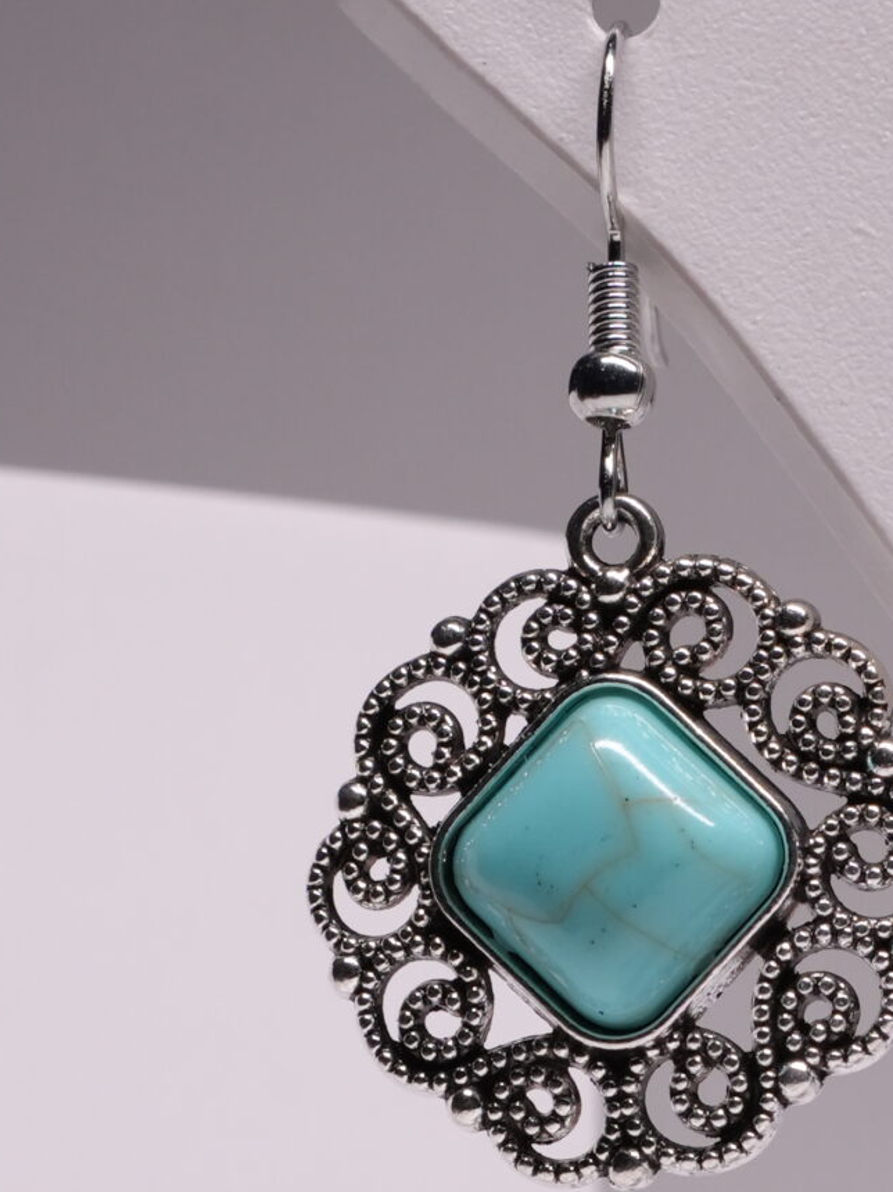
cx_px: 655
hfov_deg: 9.9
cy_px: 1106
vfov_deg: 13.1
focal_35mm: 149
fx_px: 5126
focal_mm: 35
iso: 800
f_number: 9
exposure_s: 1/100
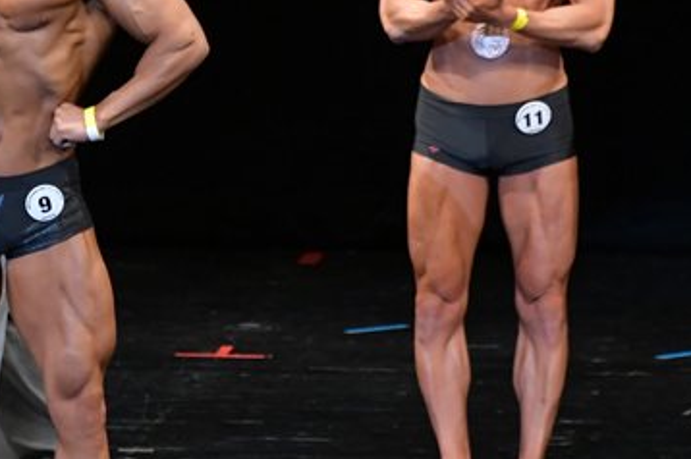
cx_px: 11
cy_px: 201
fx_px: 11218
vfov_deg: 2.3
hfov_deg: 3.5
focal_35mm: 585
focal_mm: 180
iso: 3200
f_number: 5.6
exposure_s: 1/400
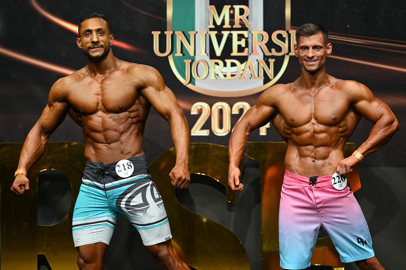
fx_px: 2085
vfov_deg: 7.4
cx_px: 203
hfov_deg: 11.1
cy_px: 135
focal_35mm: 185
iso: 800
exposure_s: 1/400
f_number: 2.8
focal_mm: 185
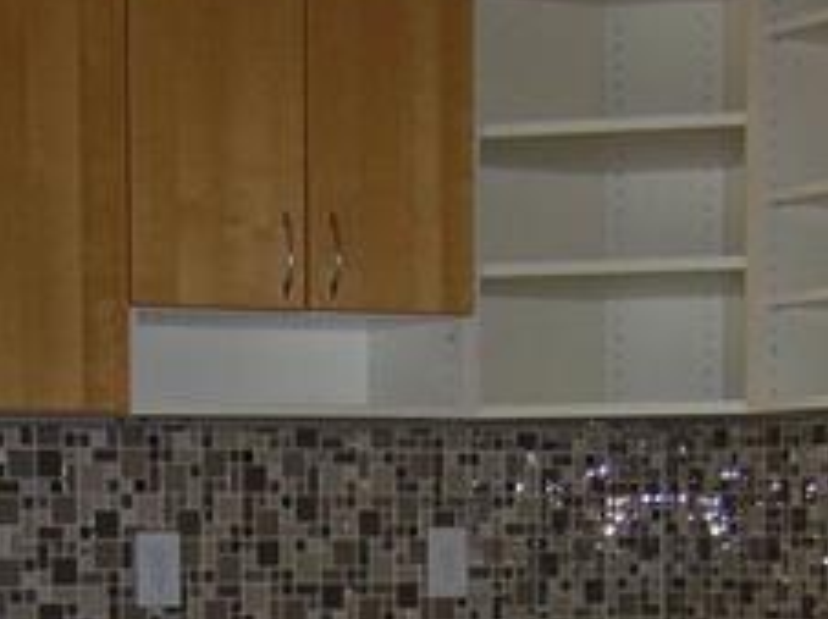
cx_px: 337
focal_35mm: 102
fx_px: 2437
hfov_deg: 19.3
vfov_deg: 13.9
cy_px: 828
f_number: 2.6
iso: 50
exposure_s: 1/60.1
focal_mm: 4.7
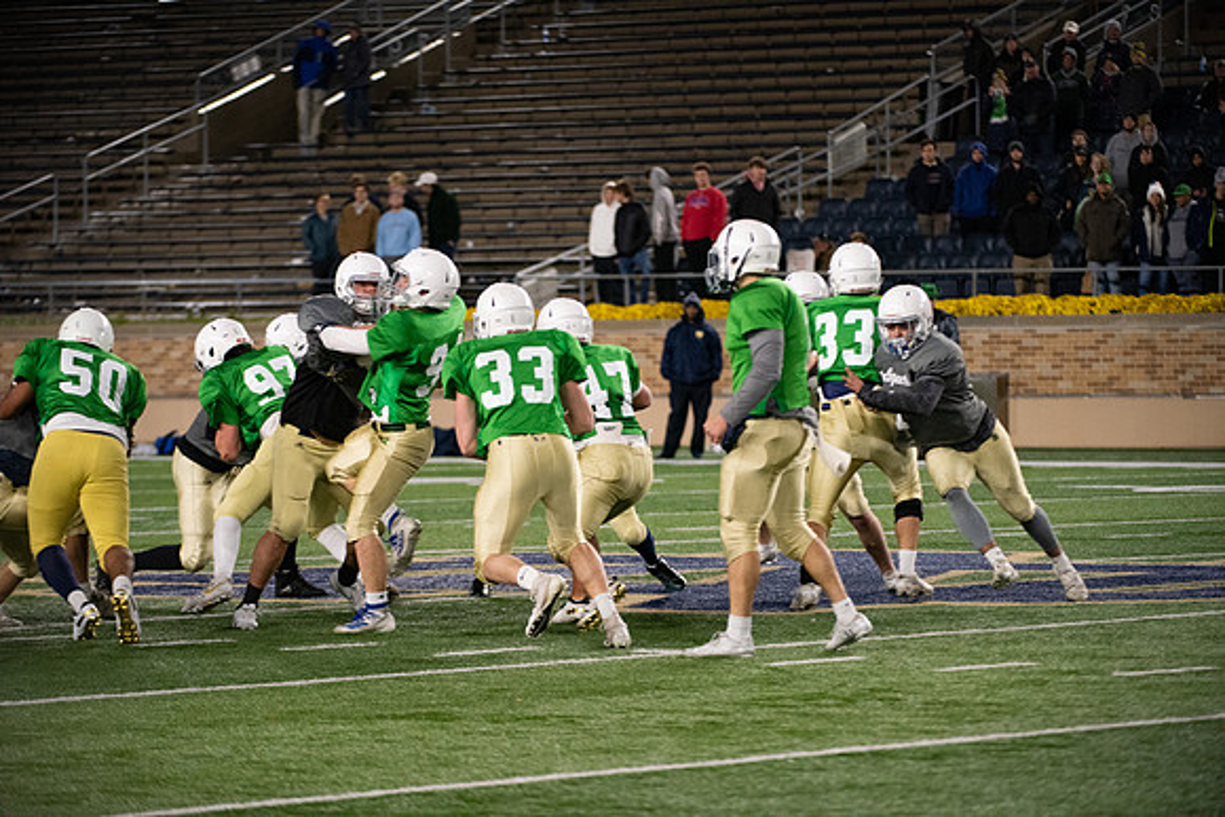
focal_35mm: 200
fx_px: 6807
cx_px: 612
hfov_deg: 10.3
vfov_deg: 6.9
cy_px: 408
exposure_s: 1/500
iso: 4000
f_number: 4
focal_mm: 200
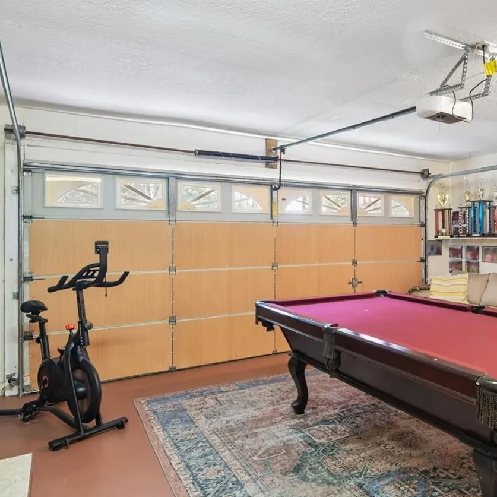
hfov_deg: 58.7
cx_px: 354
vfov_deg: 60.9
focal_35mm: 26
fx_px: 422
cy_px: 236
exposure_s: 1/5
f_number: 8
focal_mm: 16
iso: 400
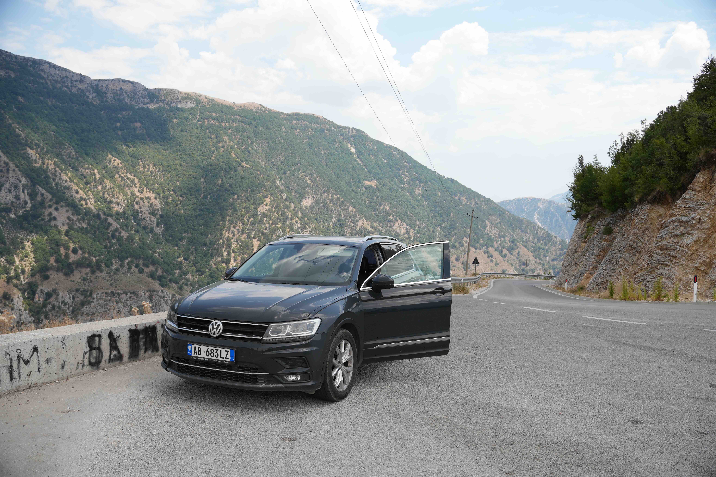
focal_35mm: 27
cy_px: 238
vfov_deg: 47.9
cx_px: 358
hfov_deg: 67.4
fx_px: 537
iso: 100
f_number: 4.5
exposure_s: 1/500
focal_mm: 18
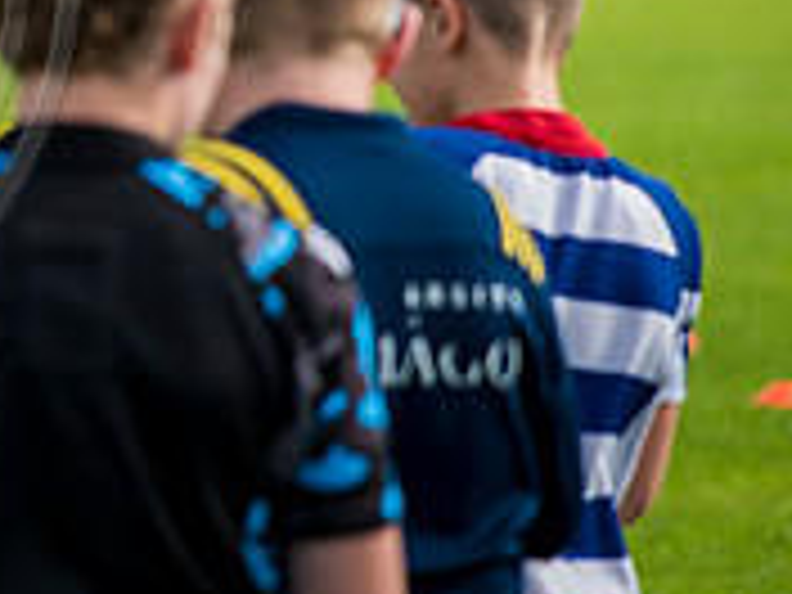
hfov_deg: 3.4
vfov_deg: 2.5
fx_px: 13385
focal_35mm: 585
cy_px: -52
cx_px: -382
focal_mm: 185
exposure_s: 1/1600
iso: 250
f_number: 4
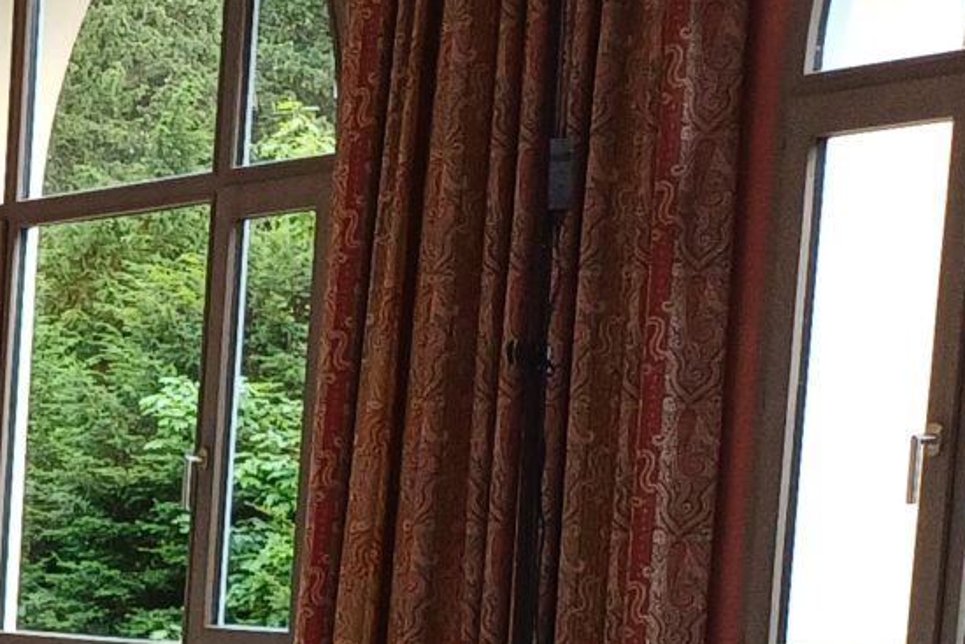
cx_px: -807
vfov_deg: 10.8
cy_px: 1032
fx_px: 3244
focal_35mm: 121
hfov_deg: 14.7
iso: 125
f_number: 1.8
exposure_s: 1/50
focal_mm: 4.65
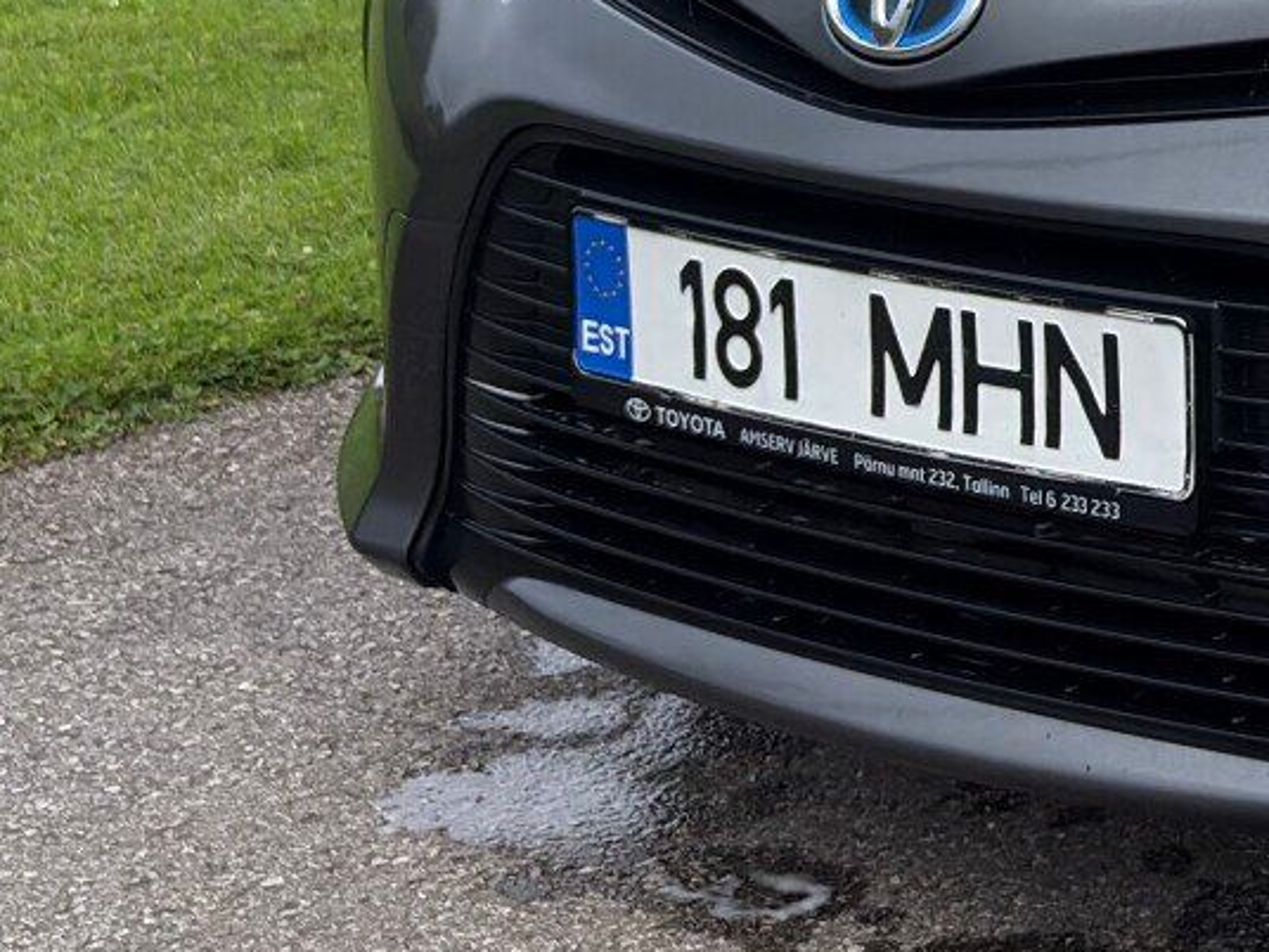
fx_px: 4399
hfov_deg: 14.7
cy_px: -521
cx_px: 2138
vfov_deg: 11.8
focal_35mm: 120
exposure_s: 1/1171
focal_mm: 5.96
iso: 50
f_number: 1.6
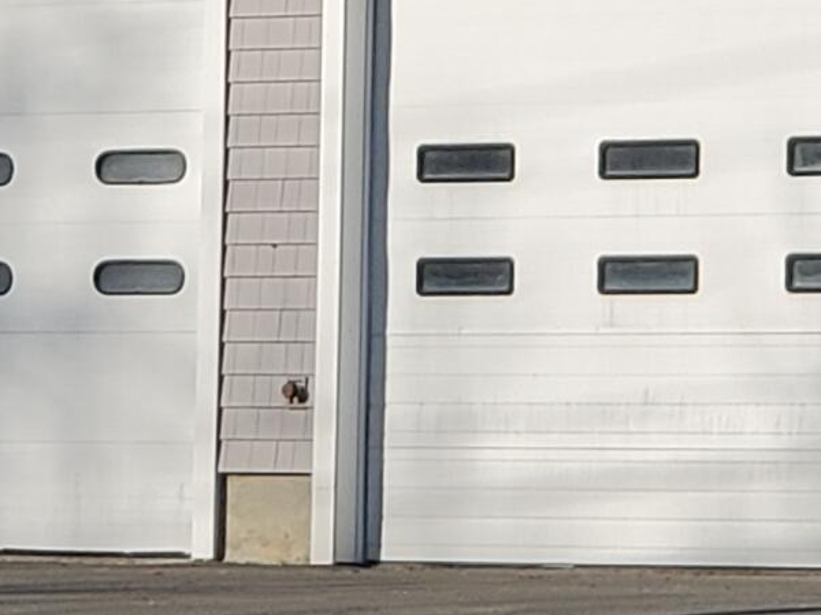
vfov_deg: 5.7
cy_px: -167
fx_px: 6167
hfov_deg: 7.6
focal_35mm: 260
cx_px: 245
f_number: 2.4
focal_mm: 6
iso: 50
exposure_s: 1/1659
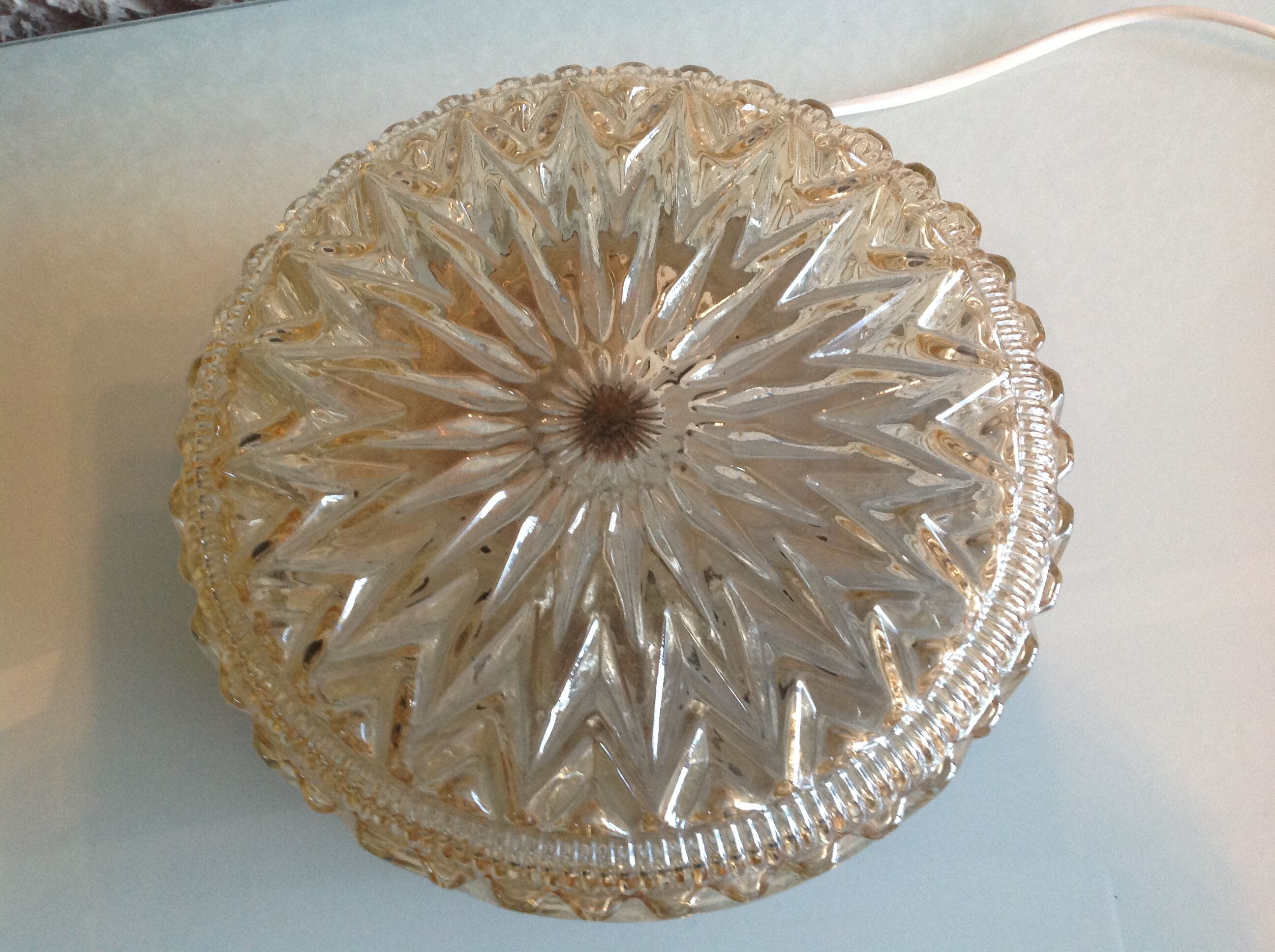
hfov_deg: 52.7
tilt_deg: -71.6
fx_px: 1287
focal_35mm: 35
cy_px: 476
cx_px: 638
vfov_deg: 40.6
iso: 200
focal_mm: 4.28
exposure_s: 1/15
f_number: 2.4
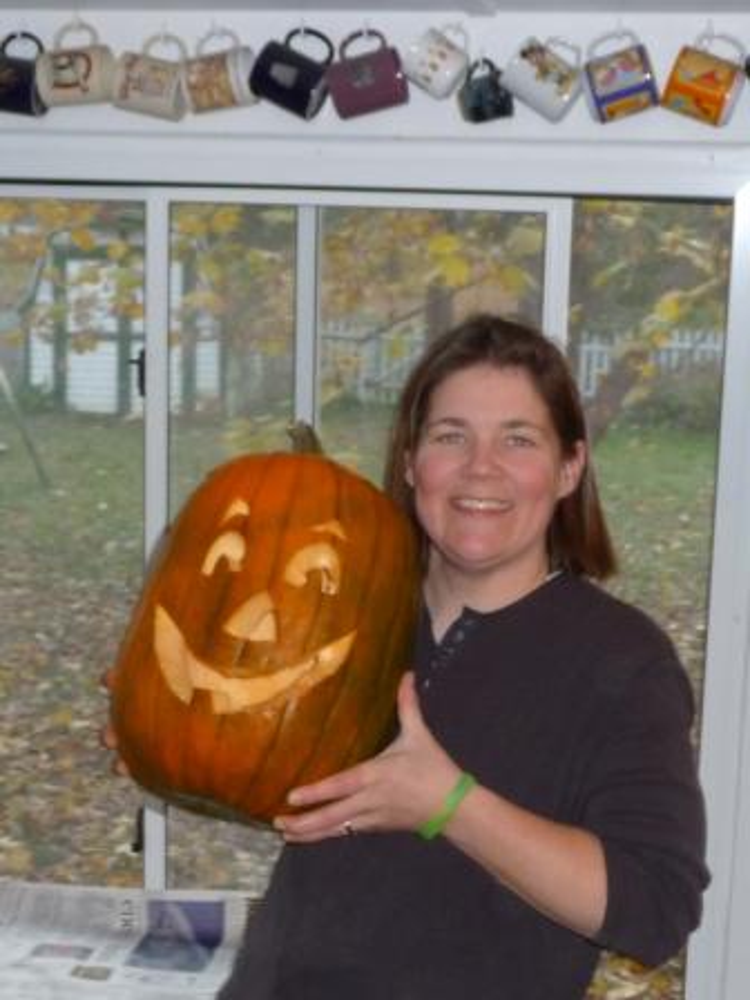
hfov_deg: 44.2
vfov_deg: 56.8
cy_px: 500
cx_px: 375
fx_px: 924
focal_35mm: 32
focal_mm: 5.3
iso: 160
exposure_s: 1/30
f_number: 3.5
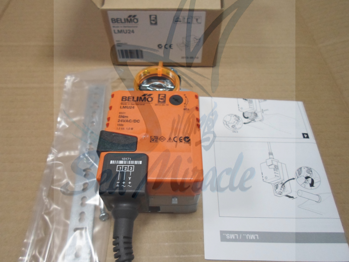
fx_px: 252
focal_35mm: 25
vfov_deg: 54.9
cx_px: 174
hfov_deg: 69.4
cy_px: 131
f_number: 2.5
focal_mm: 4.5
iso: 400
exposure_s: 1/30
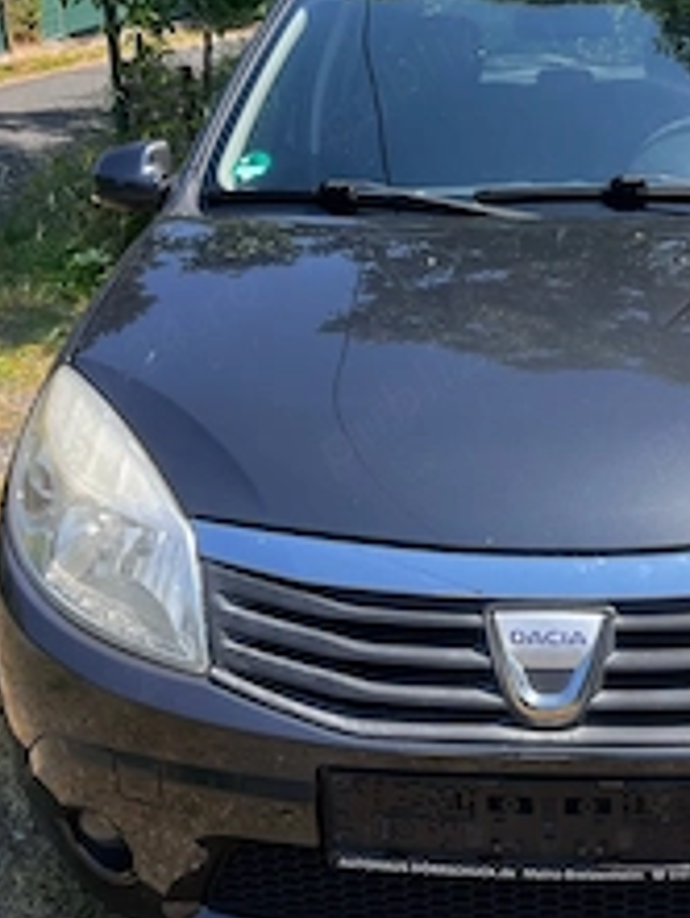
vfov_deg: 40.4
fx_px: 1248
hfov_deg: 30.3
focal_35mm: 47
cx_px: 532
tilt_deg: -20.7
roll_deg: +1.7
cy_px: 420
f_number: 1.5
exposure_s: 1/1266
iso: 50
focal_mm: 5.7
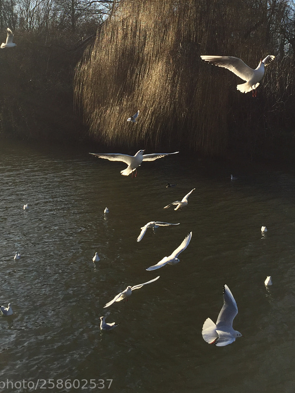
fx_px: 557
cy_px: 85
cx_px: 145
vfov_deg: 37.7
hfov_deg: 29.7
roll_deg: -0.7
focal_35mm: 49
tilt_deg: -0.5
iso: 32
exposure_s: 1/1319
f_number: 2.2
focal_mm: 4.15
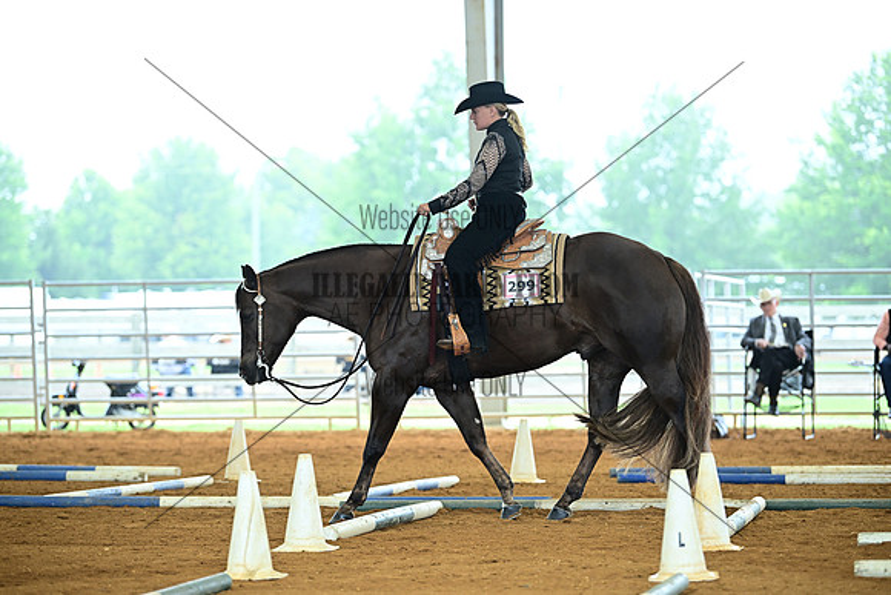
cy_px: 298
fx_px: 3713
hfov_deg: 13.7
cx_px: 446
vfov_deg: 9.2
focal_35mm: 150
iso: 1000
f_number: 3.5
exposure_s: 1/352
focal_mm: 150
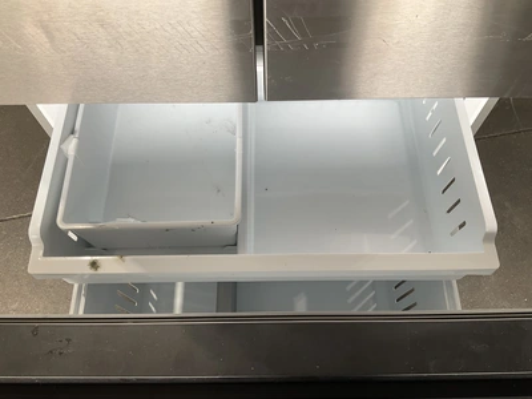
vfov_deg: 48.2
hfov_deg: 61.7
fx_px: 446
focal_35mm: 29
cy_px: 200
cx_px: 266
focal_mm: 3
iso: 32
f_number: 1.8
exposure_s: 1/122
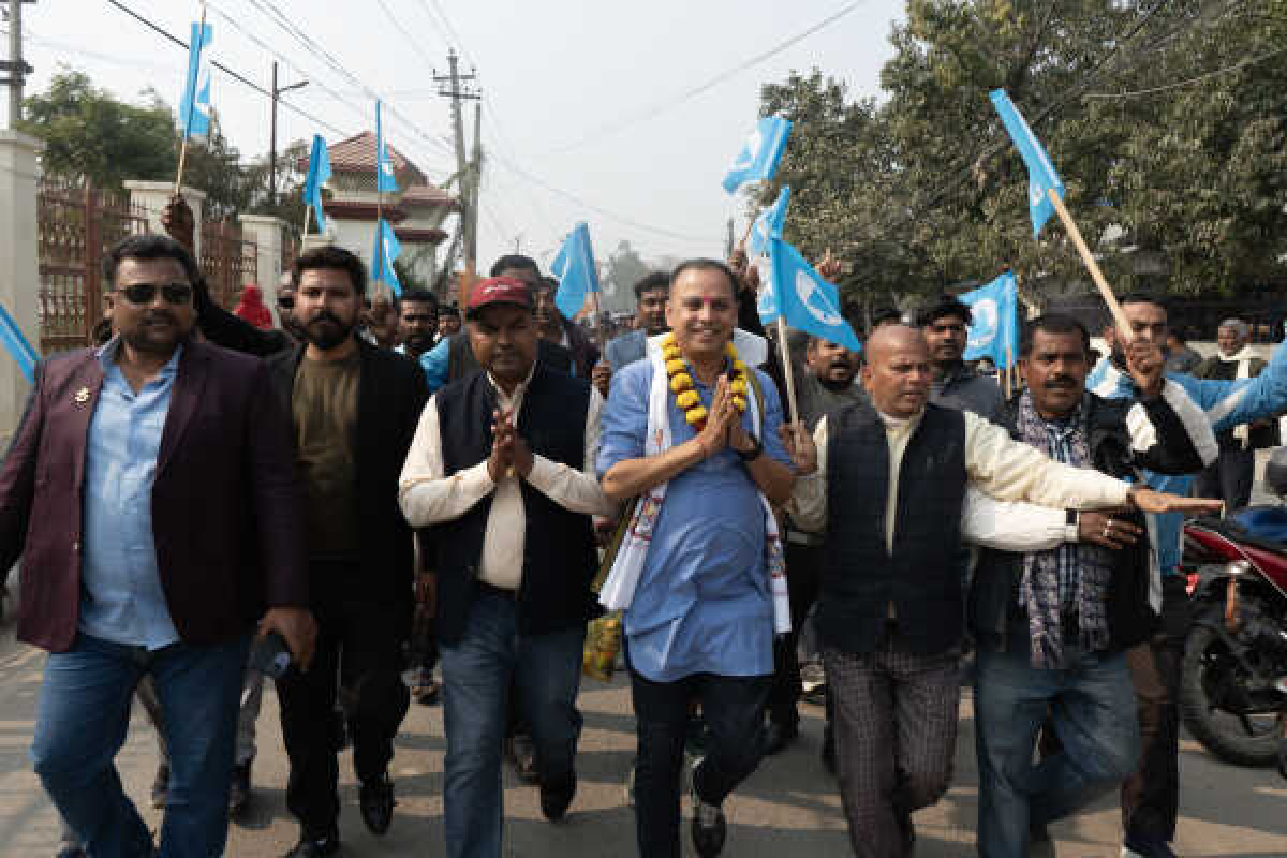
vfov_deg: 46.4
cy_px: 429
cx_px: 644
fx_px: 1001
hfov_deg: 65.5
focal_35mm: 28
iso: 100
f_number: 7.1
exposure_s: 1/250
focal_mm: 28
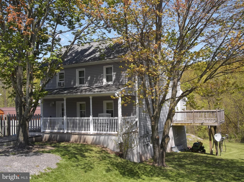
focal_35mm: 37
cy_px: 91
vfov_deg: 38.5
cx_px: 122
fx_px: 260
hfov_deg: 50.2
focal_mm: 6.6
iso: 80
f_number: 4
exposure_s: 1/400
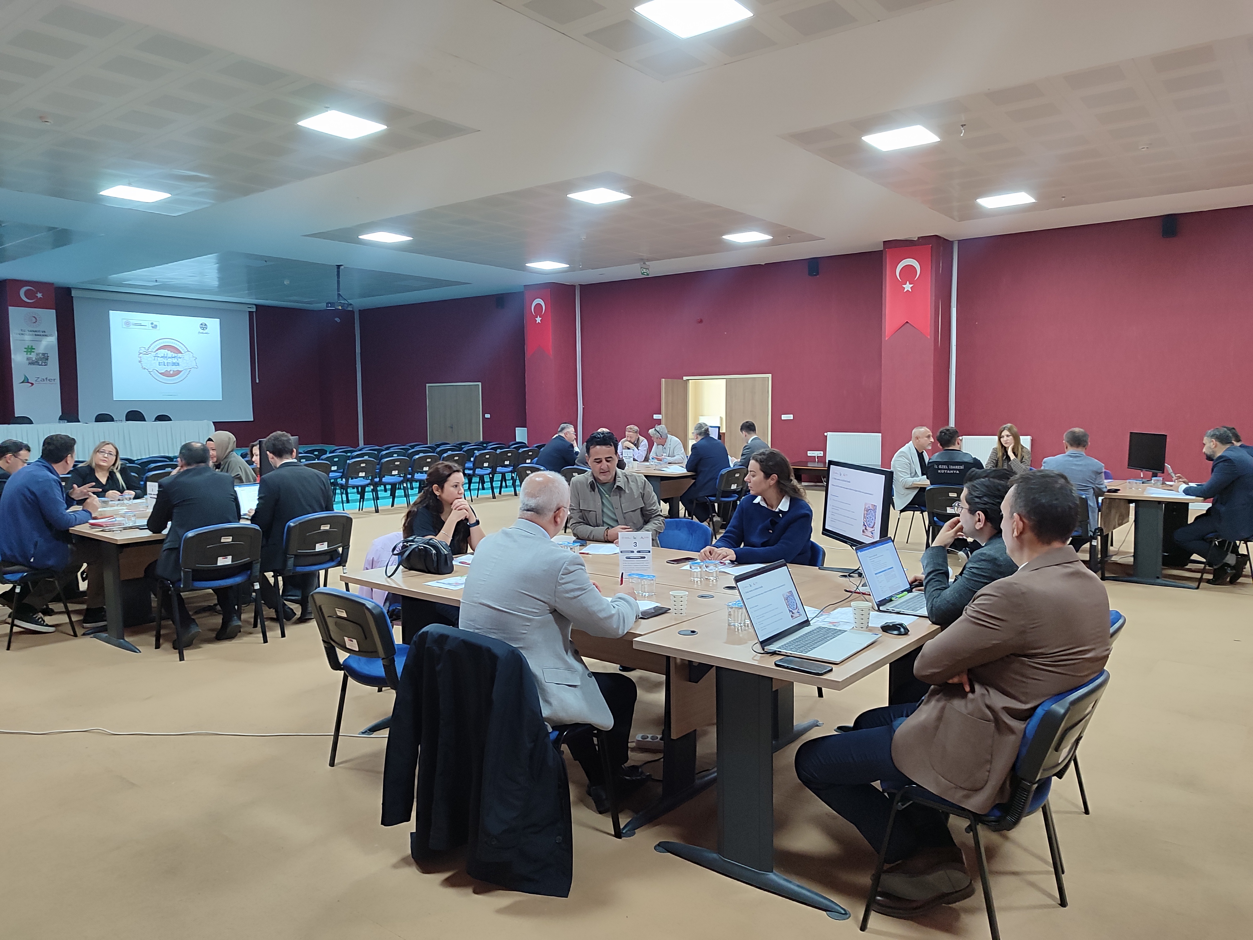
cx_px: 626
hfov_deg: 69.4
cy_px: 470
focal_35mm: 25
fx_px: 905
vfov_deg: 54.9
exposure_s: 1/25
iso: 296
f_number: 1.89
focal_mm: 5.95
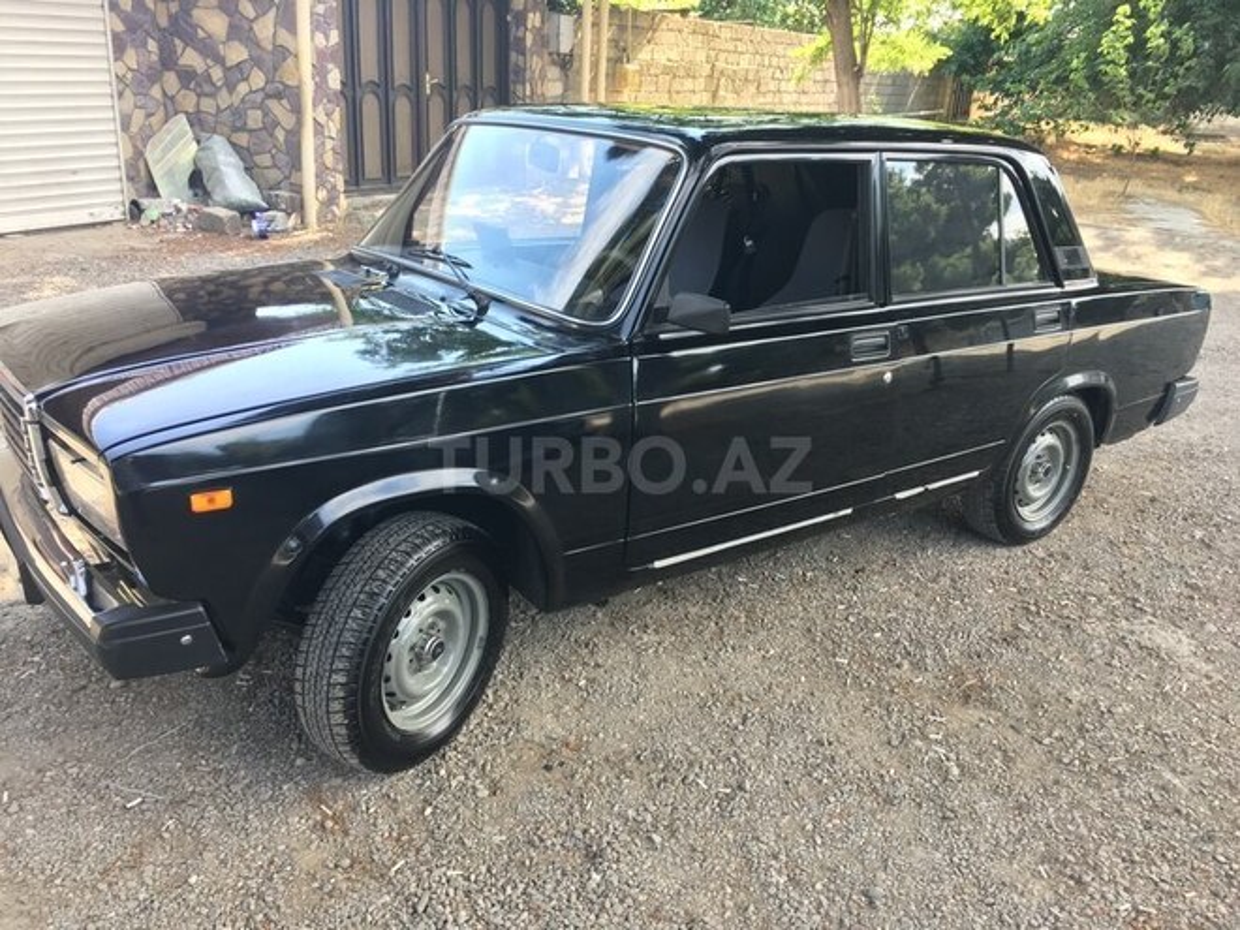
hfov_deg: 61.7
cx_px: 620
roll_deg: -3.0
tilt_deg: -19.4
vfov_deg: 48.2
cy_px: 465
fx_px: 1039
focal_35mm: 29
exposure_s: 1/100
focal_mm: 4.15
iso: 40
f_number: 2.2
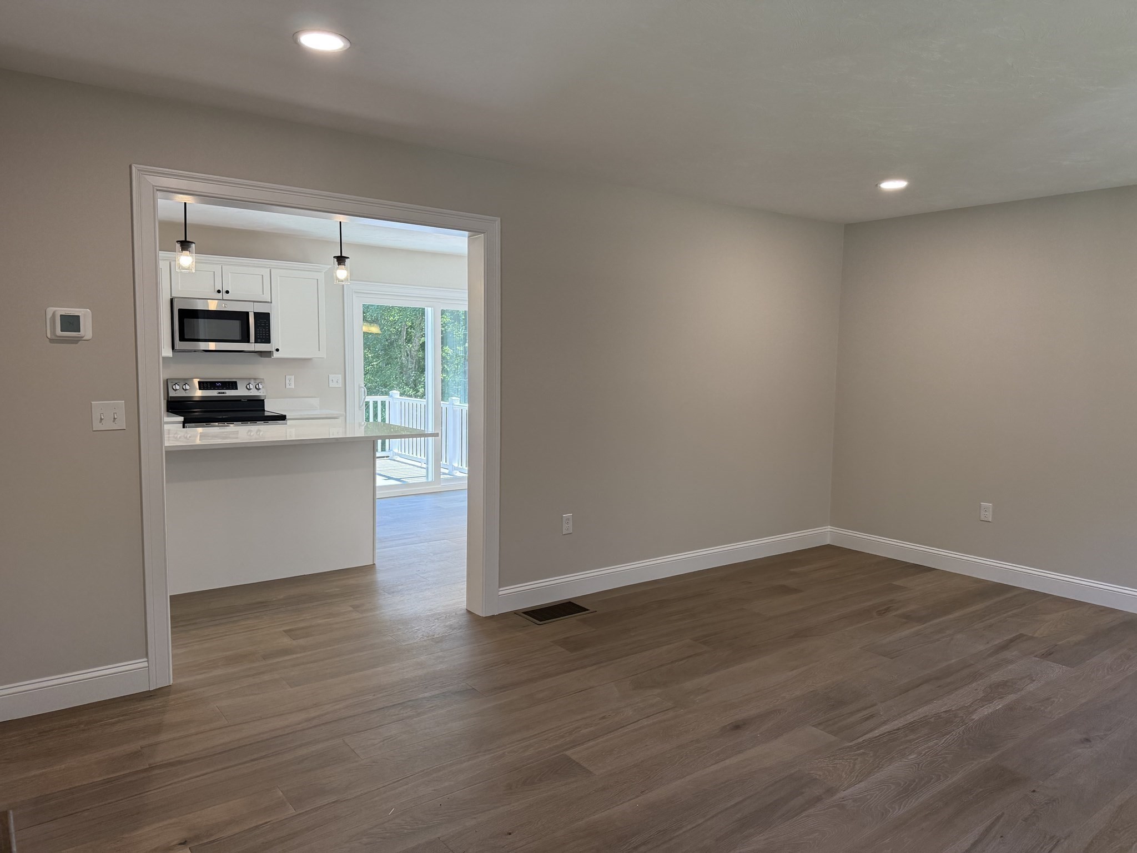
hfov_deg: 71.6
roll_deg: -0.7
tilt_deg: -4.6
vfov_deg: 56.8
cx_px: 568
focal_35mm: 24
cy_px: 426
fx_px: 788
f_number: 1.78
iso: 200
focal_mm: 6.76
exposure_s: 1/228
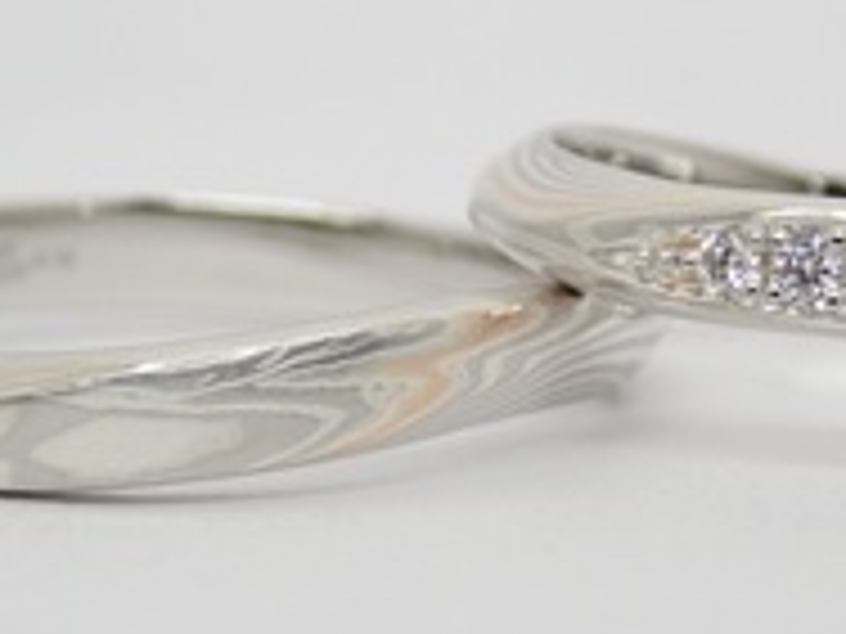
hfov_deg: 10.7
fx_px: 4497
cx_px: 504
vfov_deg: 8.1
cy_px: 313
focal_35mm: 184
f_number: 4.1
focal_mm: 13.65
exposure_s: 1/125
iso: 200
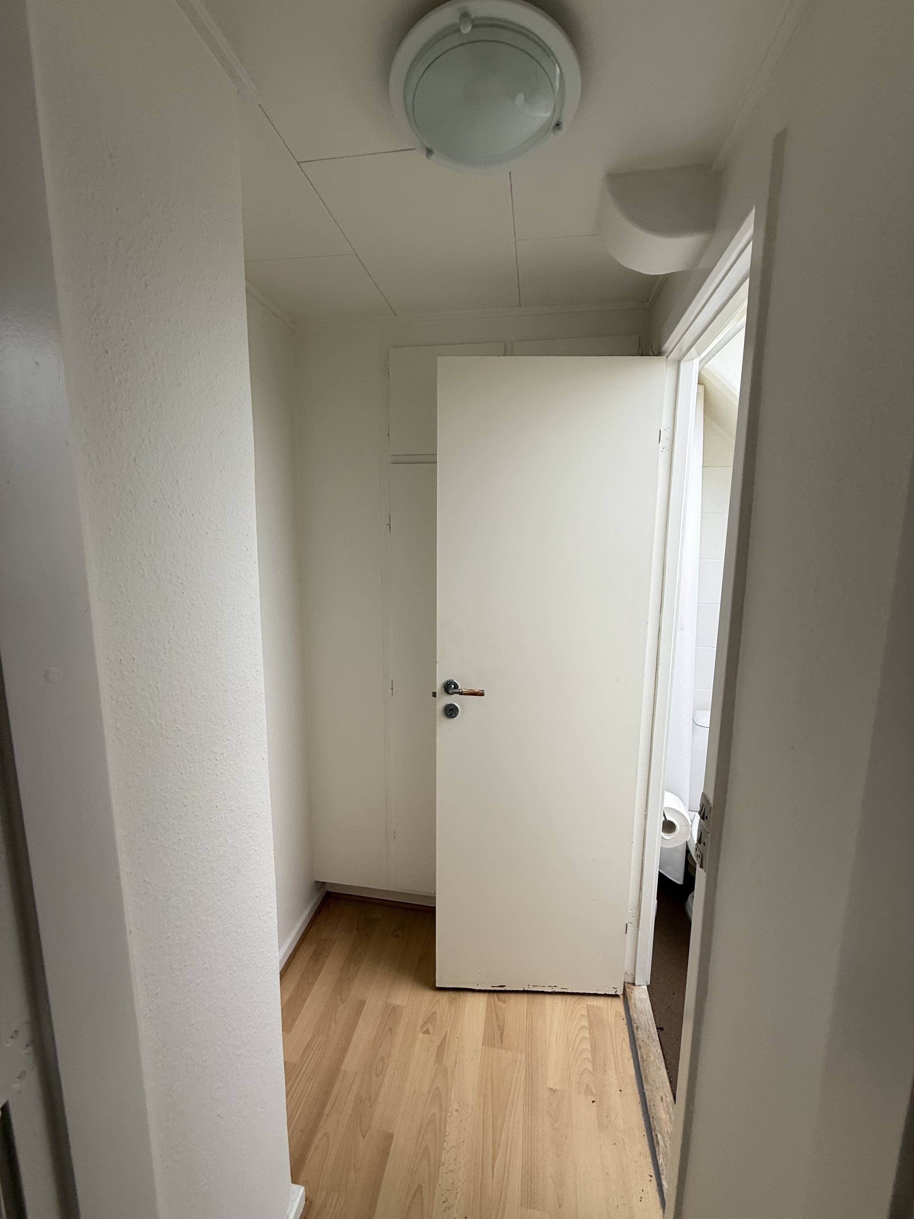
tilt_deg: -5.9
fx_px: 493
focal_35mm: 14
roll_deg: -2.6
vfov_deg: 102.1
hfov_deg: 85.7
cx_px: 457
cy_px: 610
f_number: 2.2
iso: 64
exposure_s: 1/99
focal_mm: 2.22
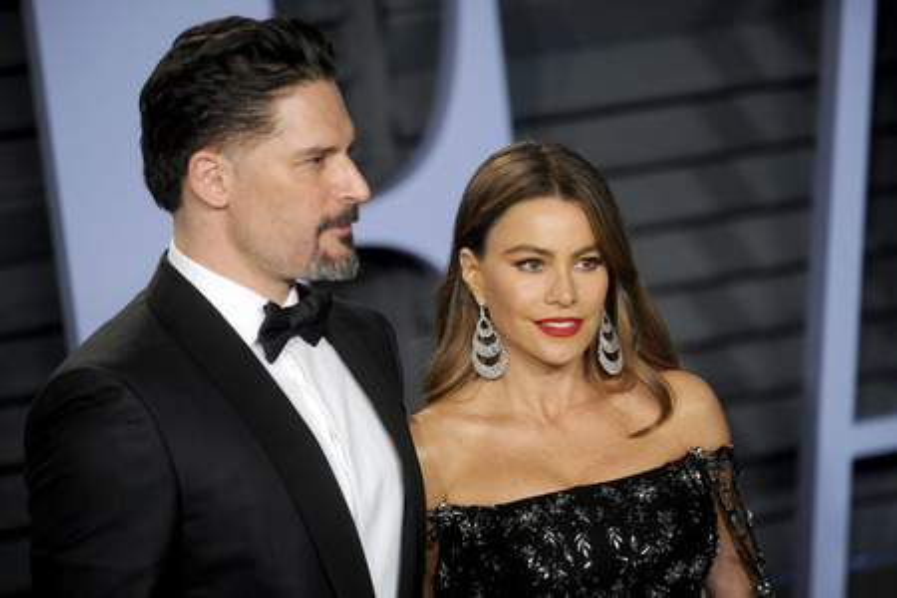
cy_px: 299
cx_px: 448
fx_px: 3862
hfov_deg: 13.2
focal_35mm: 155
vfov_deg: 8.9
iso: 800
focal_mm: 155
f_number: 2.8
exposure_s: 1/400
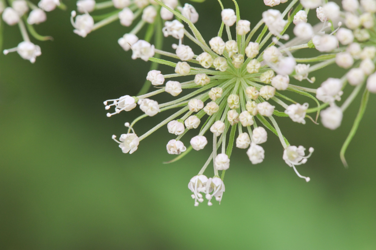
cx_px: 188
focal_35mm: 105
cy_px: 125
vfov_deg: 13.0
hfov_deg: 19.5
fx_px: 1096
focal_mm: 105
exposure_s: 1/200
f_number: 20
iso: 1250
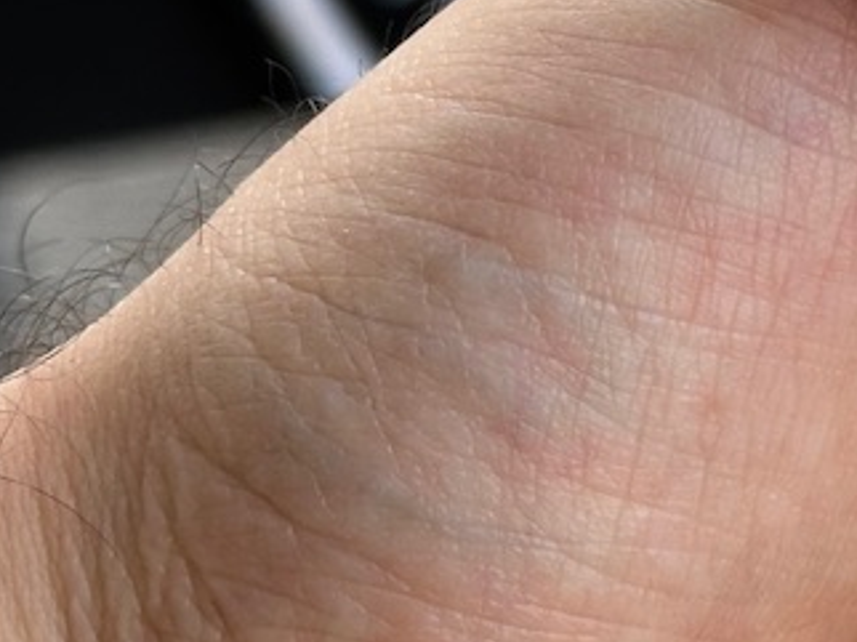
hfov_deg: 10.1
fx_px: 4725
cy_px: -144
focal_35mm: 191
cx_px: 1163
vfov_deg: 7.7
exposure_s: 1/261
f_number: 1.78
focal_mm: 6.86
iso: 64
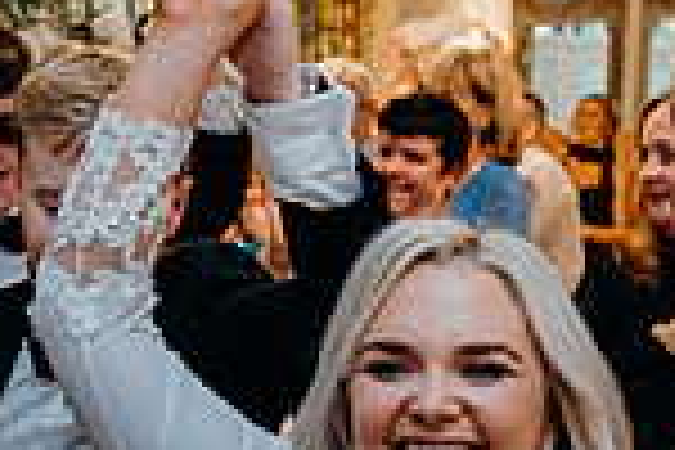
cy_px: 610
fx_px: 1744
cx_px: 428
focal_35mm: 93
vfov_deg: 14.0
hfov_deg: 21.9
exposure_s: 1/160
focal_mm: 24
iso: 2500
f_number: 3.5
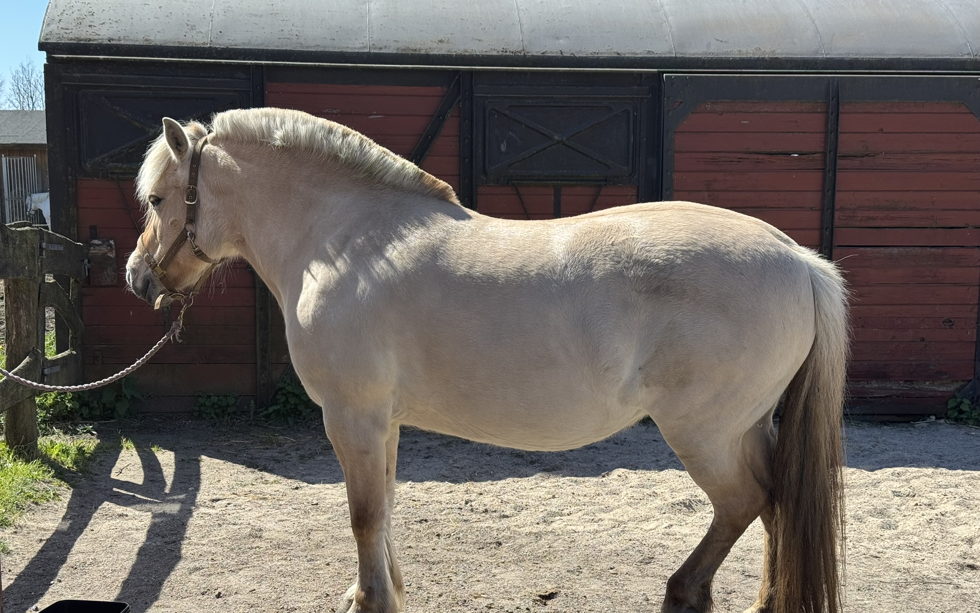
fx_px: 1362
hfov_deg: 39.6
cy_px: 350
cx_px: 490
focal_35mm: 51
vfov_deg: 25.3
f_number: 1.78
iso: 64
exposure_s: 1/2513
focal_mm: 6.76
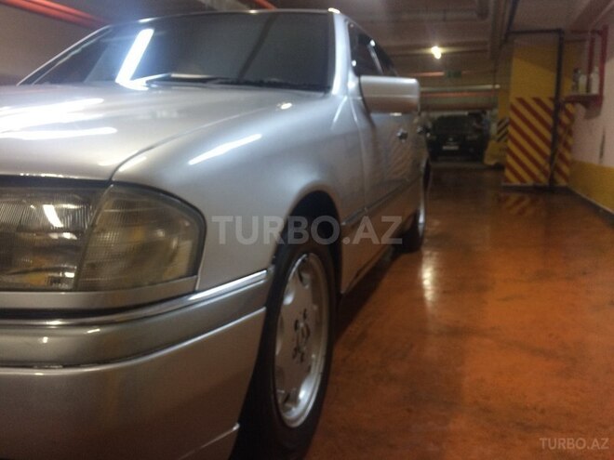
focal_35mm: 29
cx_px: 307
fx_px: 514
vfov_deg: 48.2
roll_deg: -0.8
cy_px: 230
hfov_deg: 61.7
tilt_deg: -11.4
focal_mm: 4.15
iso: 80
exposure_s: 1/33
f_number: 2.2
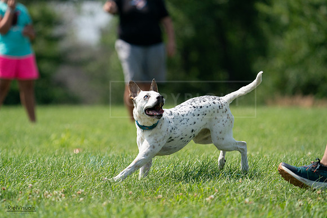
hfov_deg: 5.1
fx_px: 3698
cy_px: 109
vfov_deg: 3.4
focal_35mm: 407
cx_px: 164
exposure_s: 1/4000
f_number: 6.3
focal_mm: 407
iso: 800
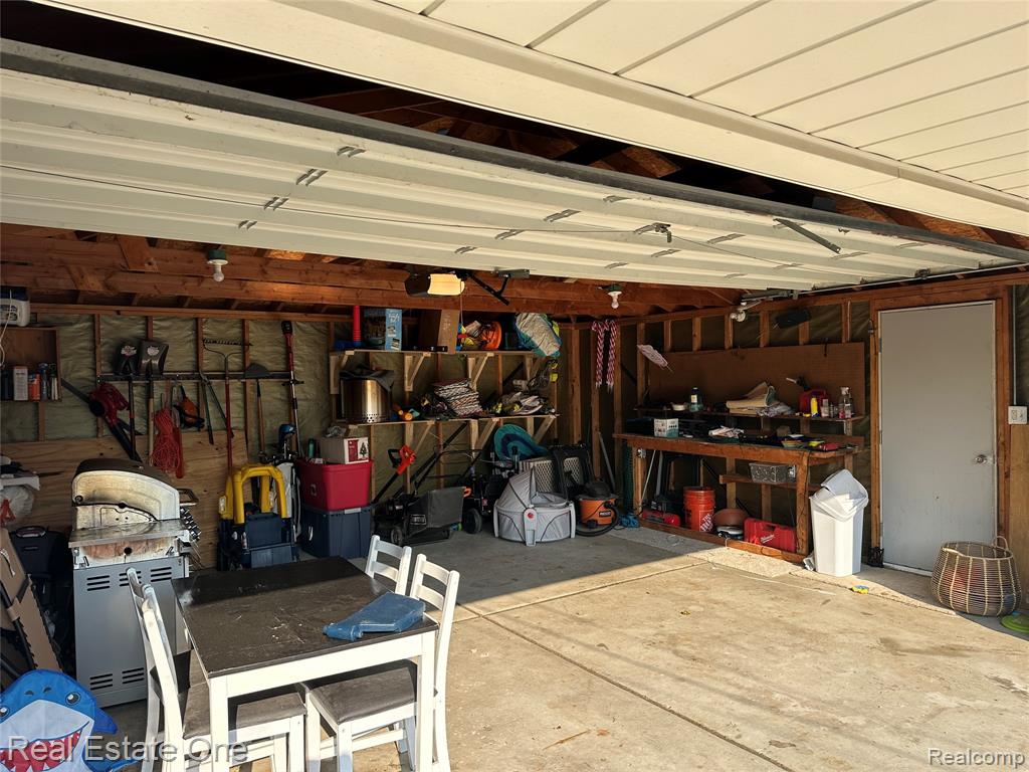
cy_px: 386
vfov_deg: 56.8
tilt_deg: +0.5
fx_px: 713
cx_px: 514
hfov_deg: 71.6
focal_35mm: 24
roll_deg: +1.2
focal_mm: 6.86
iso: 80
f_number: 1.78
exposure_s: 1/989
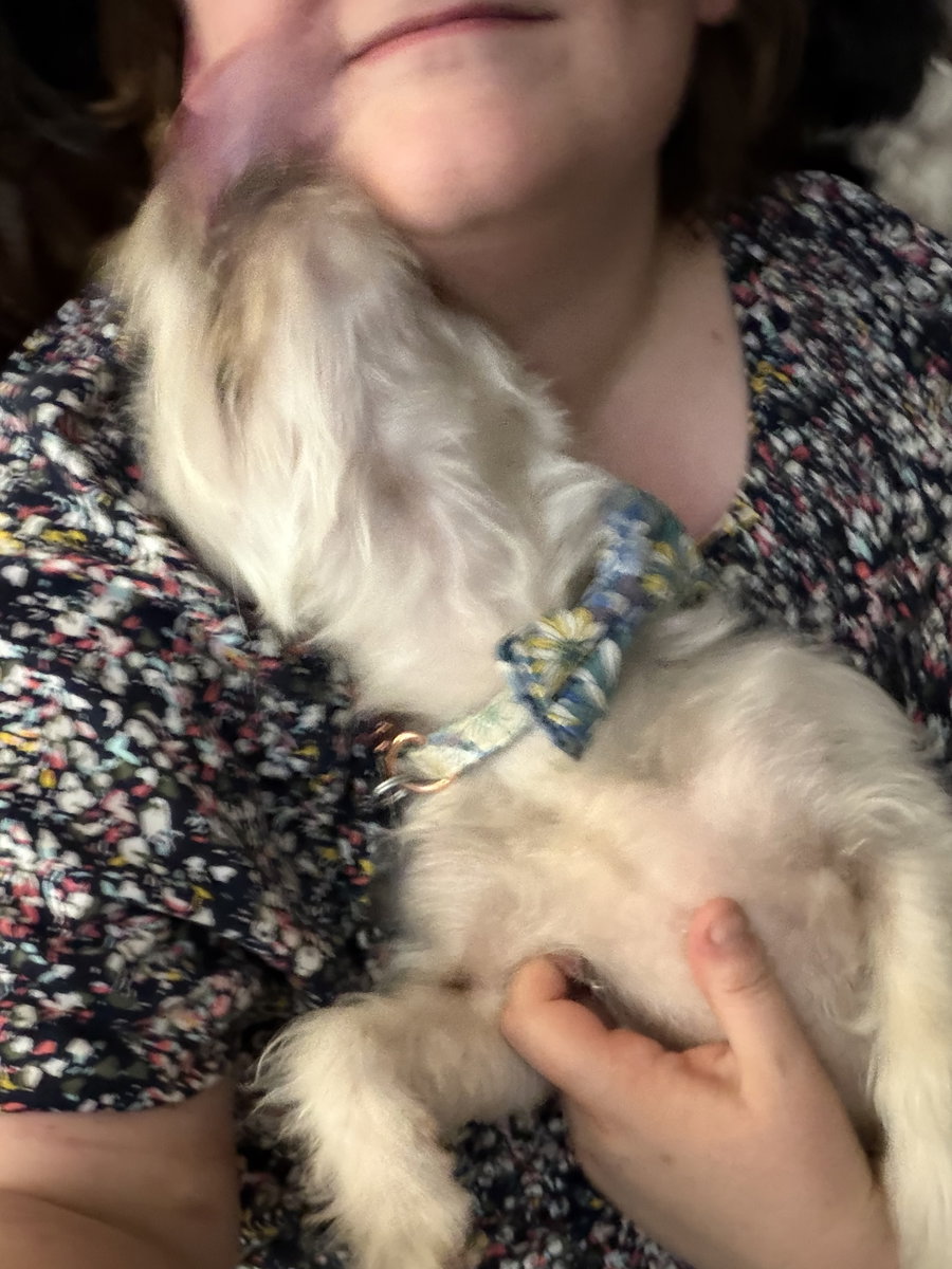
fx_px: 1100
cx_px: 476
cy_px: 634
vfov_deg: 60.0
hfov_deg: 46.8
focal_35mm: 30
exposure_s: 1/15
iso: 800
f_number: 1.9
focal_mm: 2.71
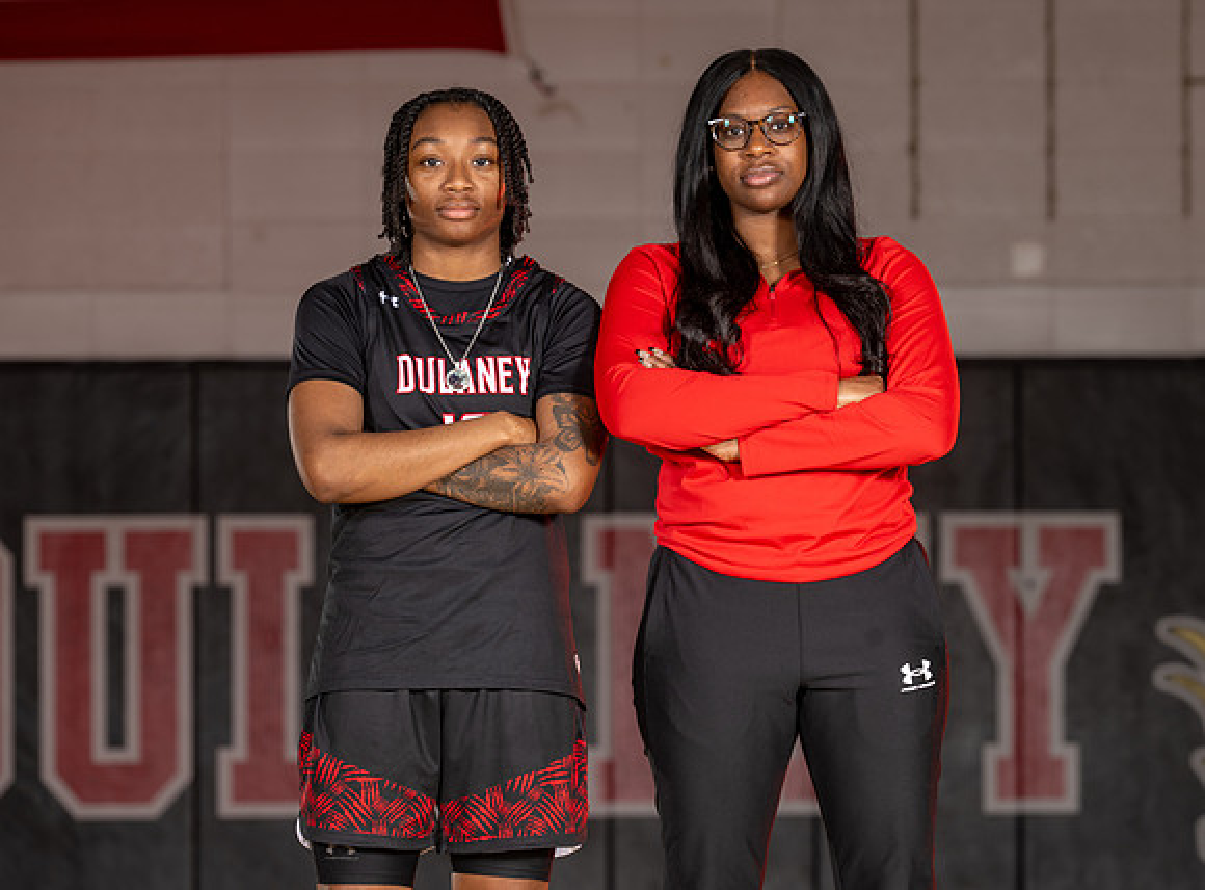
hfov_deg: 9.2
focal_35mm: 217
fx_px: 7507
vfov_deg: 6.8
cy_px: 436
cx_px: 754
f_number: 6.3
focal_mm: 175
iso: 80
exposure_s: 1/125
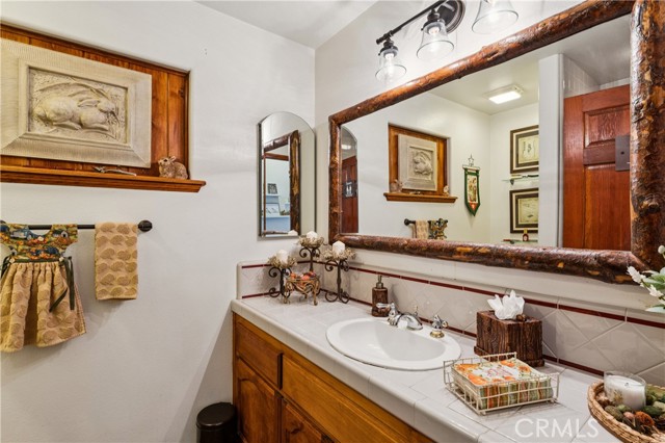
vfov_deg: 71.0
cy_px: 222
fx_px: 310
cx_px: 332
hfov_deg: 94.0
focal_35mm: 17
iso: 100
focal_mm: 16.8
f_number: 13
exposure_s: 2
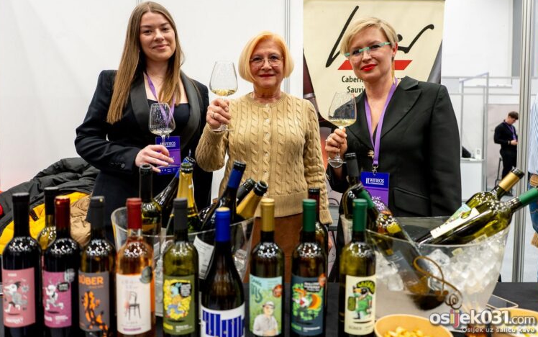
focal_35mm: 28
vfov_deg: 44.5
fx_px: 411
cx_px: 269
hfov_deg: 66.5
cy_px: 157
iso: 1600
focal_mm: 26
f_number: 2.8
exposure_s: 1/125
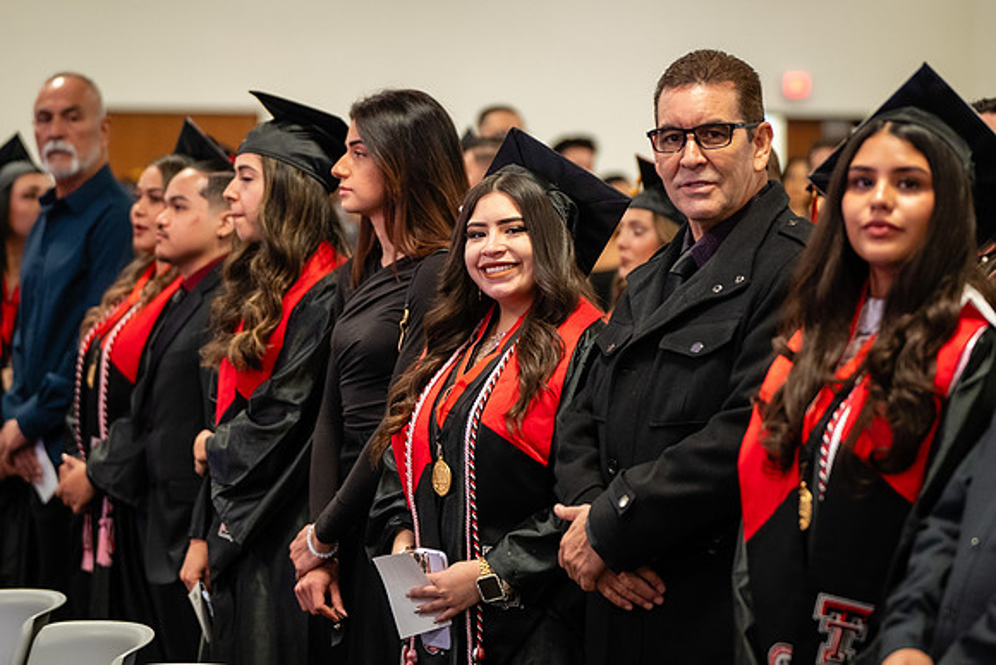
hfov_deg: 16.0
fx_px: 3541
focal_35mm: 128
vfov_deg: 10.7
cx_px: 449
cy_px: 323
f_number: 2.8
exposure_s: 1/125
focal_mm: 101
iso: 3200
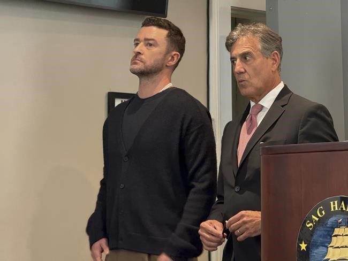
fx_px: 1207
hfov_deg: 16.4
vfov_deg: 12.4
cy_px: 130
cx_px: 174
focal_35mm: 120
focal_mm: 15.66
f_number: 2.8
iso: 640
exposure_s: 1/60
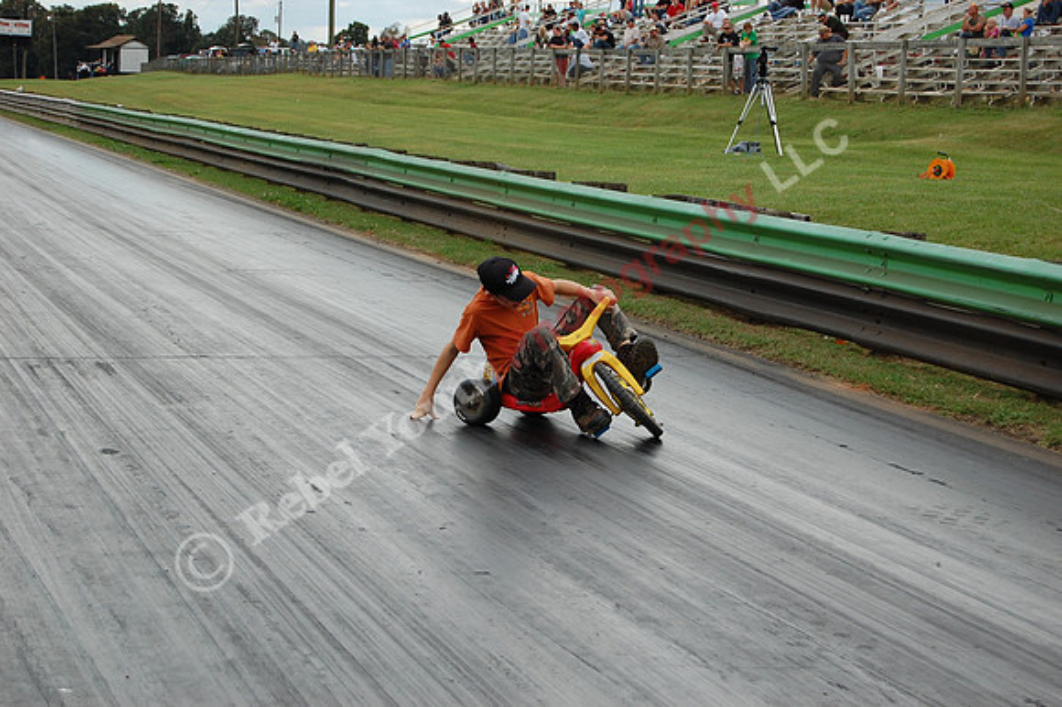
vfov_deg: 16.5
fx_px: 2432
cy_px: 354
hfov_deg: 24.6
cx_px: 531
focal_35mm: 82
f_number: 5.6
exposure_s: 1/1000
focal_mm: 55
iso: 360
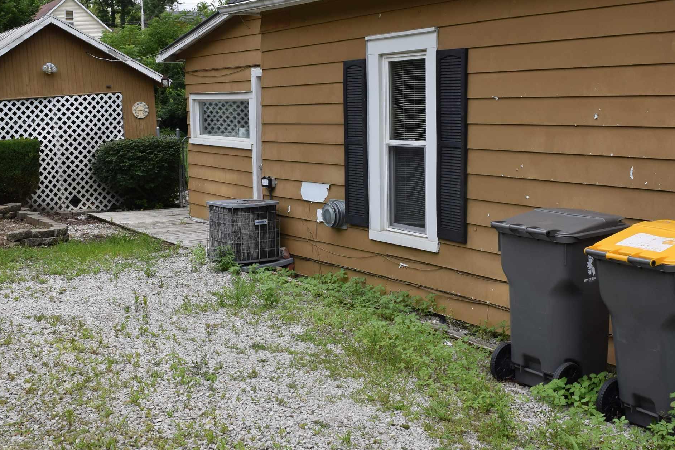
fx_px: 825
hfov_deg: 44.4
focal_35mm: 44
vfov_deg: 30.3
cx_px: 301
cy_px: 154
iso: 200
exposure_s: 1/320
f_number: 9
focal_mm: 18
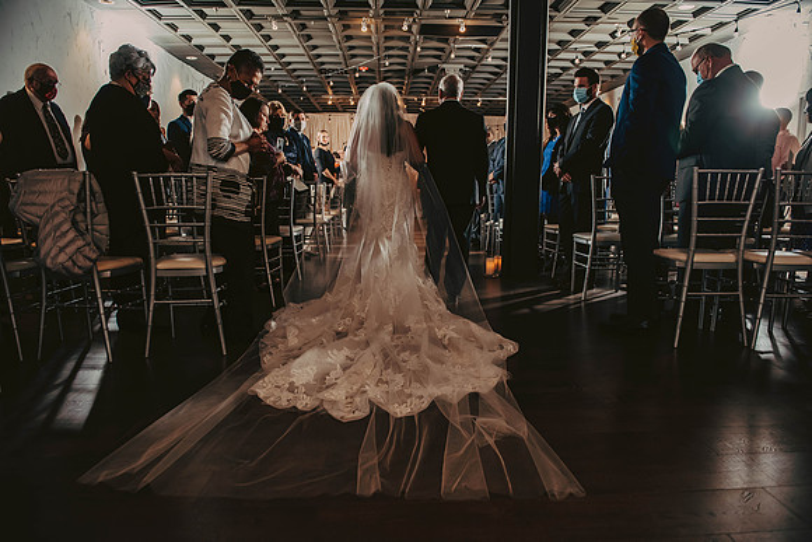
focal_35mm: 24
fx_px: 541
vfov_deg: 53.2
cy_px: 271
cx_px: 406
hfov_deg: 73.7
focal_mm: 24
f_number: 3.2
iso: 2000
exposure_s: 1/250
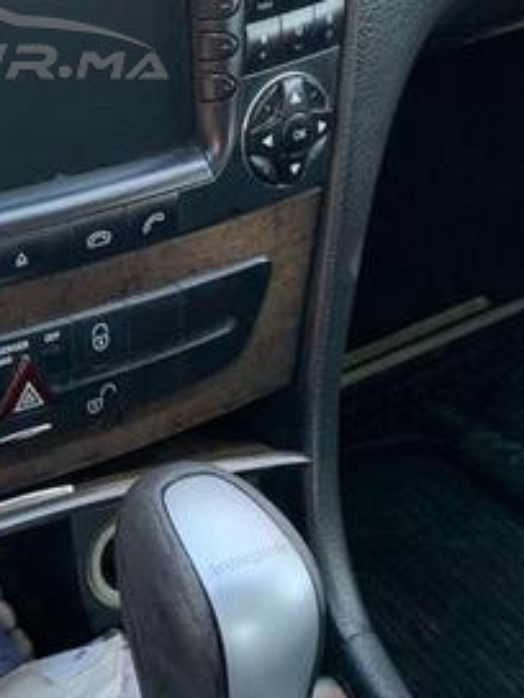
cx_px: -59
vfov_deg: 22.8
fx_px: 1675
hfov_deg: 17.2
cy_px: 27
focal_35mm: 83
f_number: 1.8
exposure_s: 1/121
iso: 80
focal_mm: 4.25
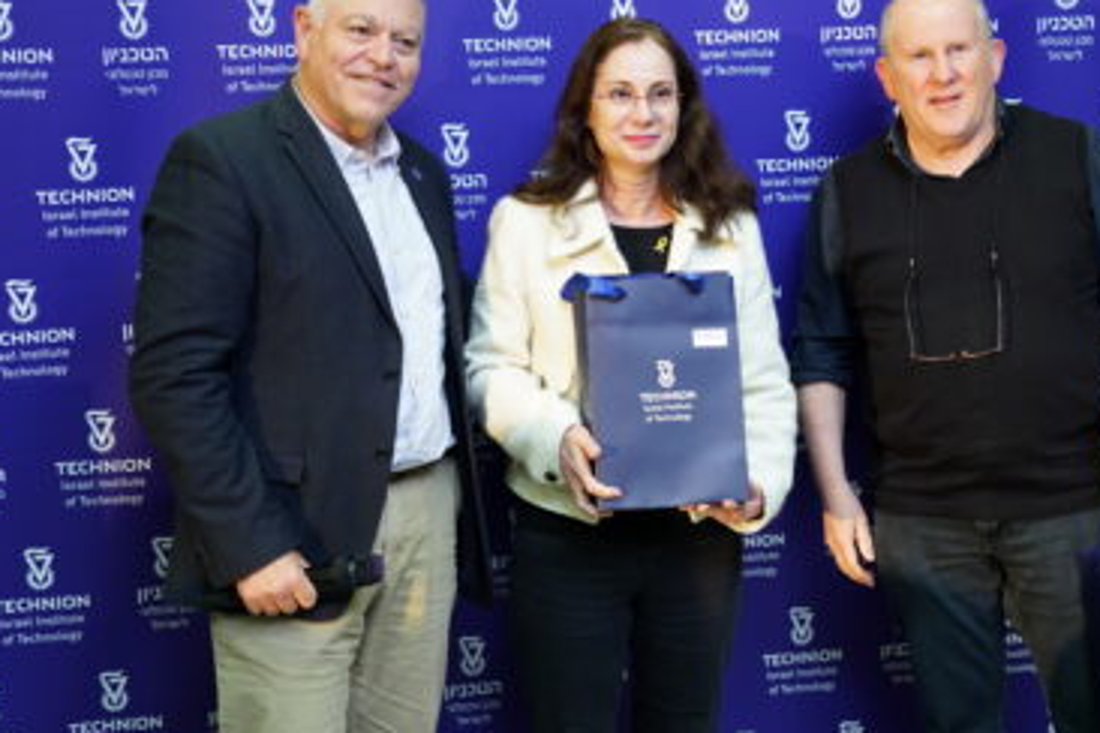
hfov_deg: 27.0
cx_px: 640
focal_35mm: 75
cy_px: 321
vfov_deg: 18.2
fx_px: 2291
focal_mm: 61
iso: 2500
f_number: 2.8
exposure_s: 1/250
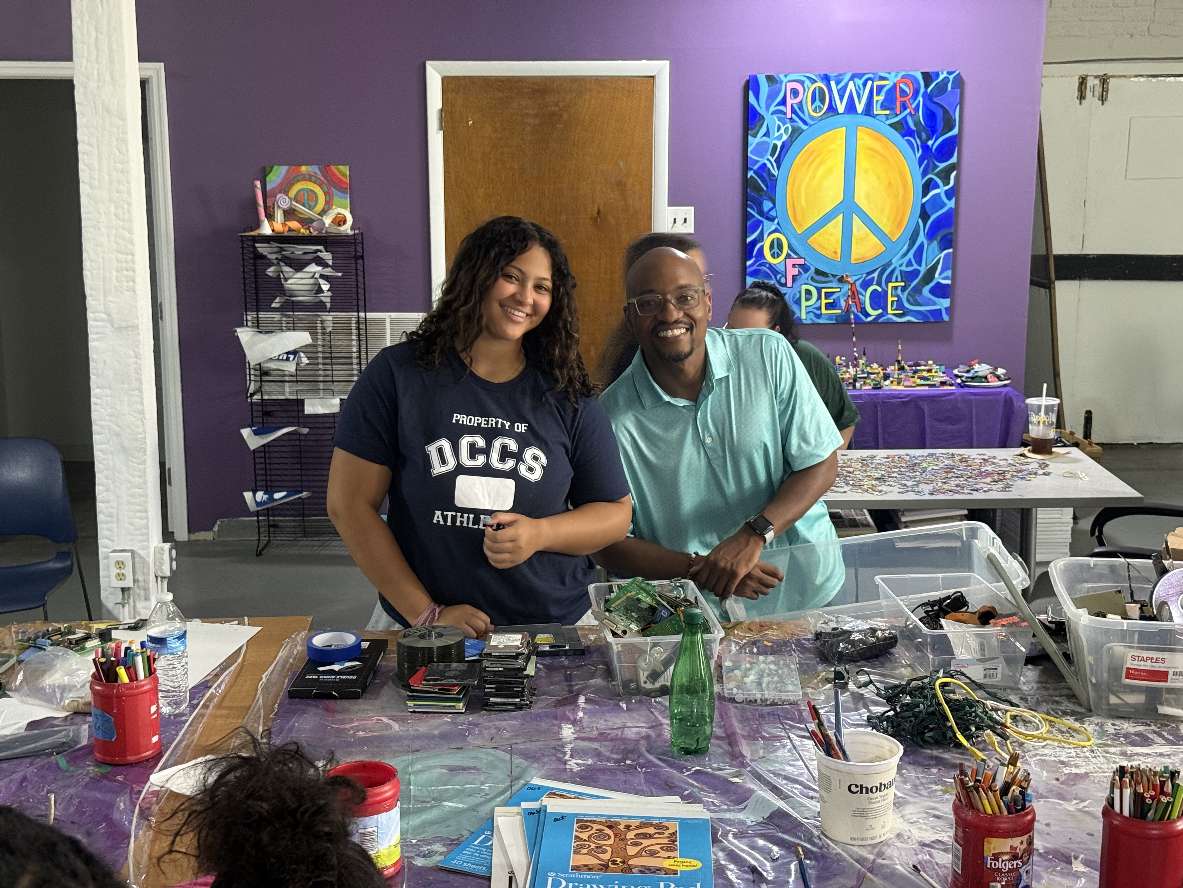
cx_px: 592
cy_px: 444
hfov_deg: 39.7
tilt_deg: -11.5
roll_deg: +0.5
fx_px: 1640
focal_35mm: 48
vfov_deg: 30.3
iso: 400
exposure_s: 1/40
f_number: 1.78
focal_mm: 6.76
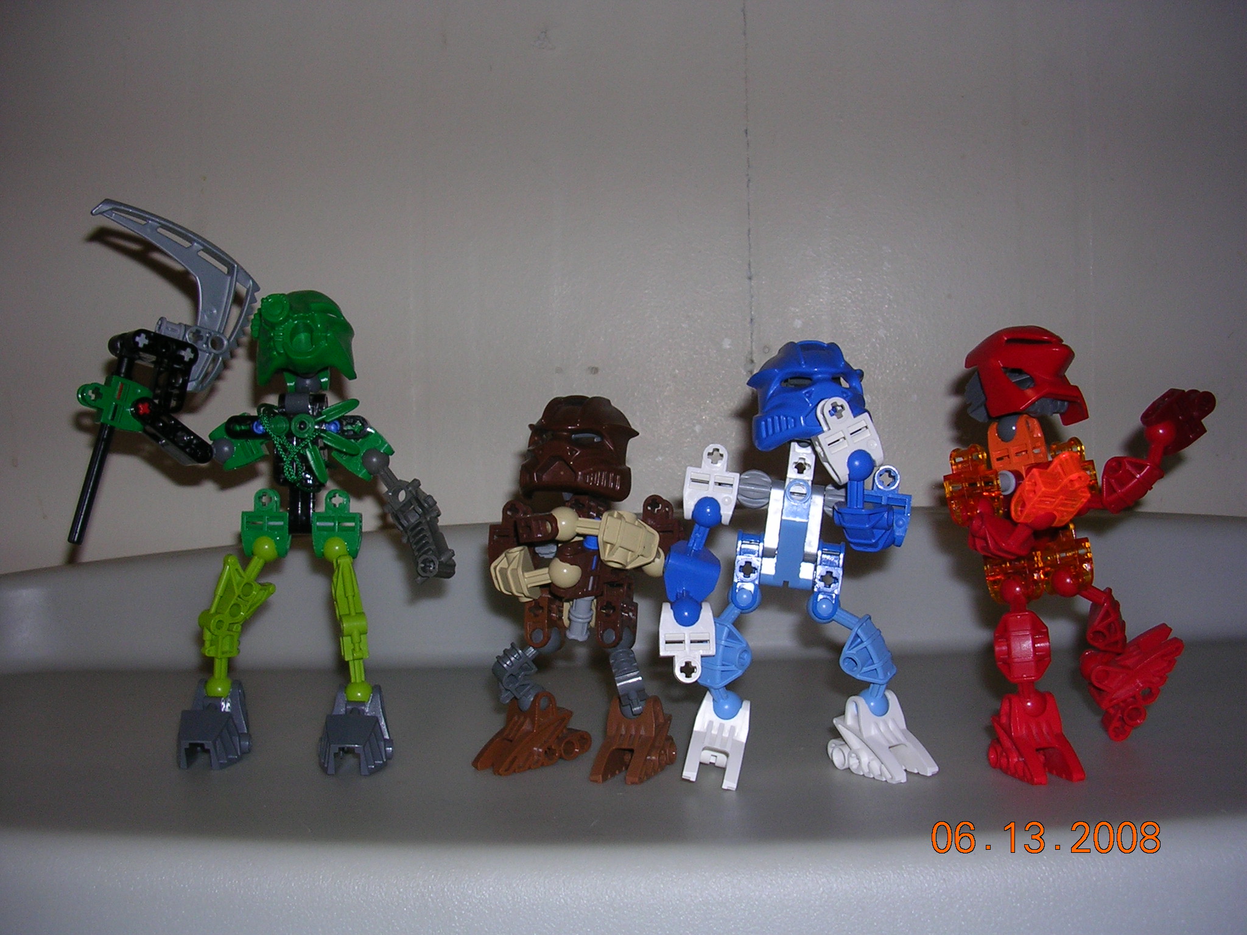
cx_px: 624
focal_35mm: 38
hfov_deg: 49.0
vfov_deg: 37.7
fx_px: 1369
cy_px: 468
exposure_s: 1/60.1
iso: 50
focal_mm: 5.8
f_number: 2.8
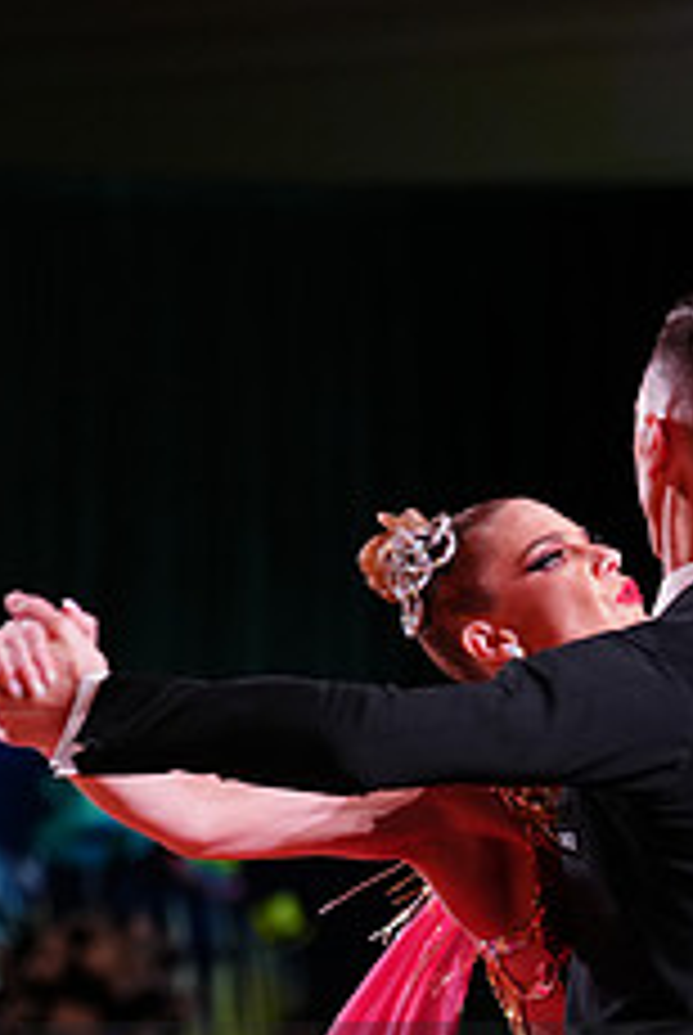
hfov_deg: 6.0
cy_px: 1174
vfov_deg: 8.9
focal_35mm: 229
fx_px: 6592
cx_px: 641
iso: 1600
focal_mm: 91
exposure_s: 1/400
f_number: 2.8
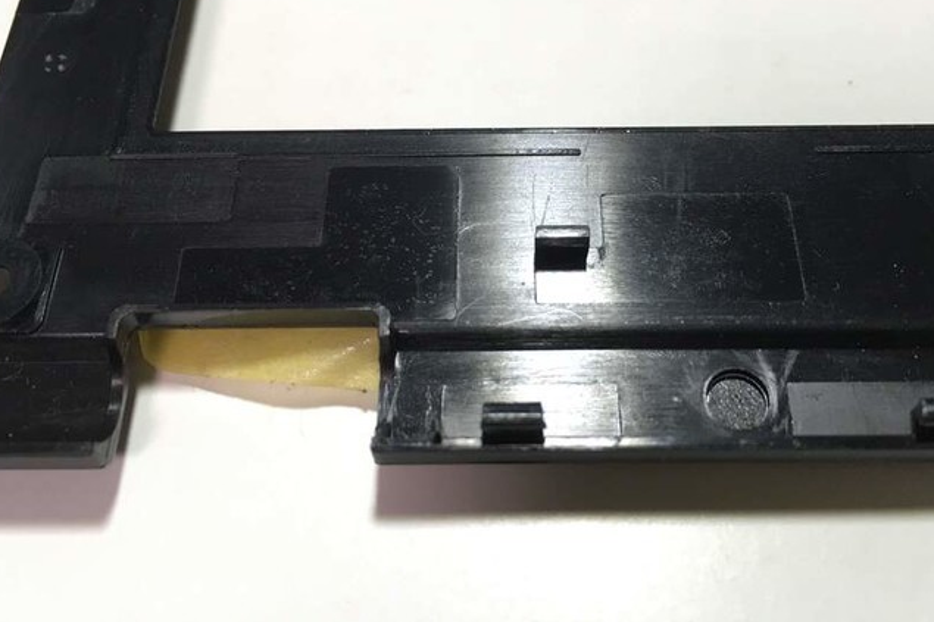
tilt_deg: -56.2
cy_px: 184
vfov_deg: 34.5
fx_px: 986
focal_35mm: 38
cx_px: 500
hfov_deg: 50.7
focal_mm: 4.15
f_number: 2.2
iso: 40
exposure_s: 1/30
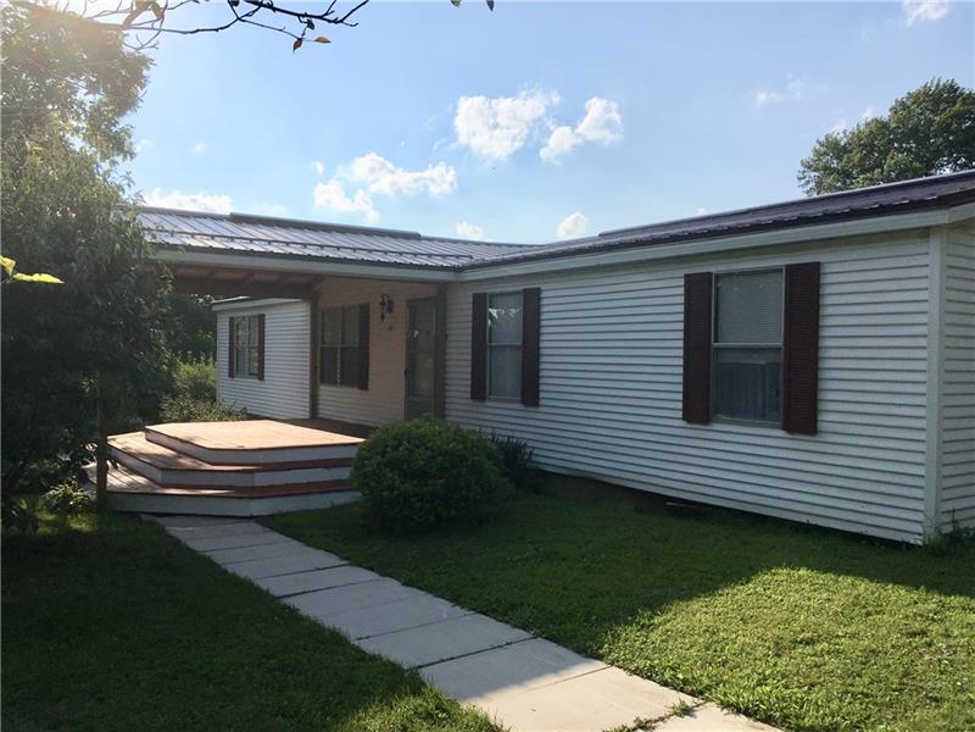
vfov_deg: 48.2
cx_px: 488
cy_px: 366
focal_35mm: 29
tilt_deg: -0.4
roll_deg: +0.1
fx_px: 817
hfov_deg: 61.7
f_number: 2.2
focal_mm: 4.15
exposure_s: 1/3663
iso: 25
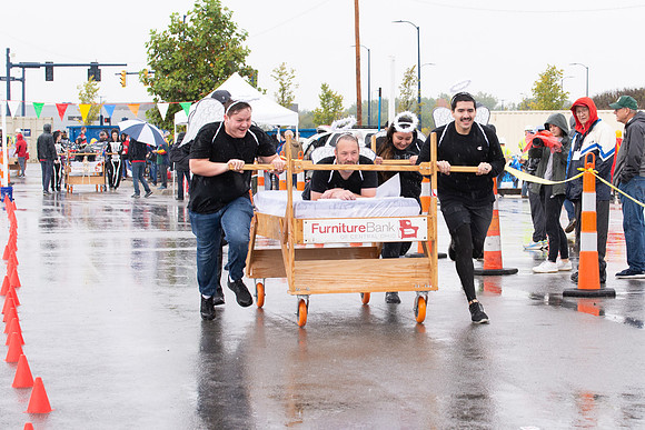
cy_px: 238
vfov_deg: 12.9
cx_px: 406
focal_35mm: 106
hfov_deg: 19.2
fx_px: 1900
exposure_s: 1/400
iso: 800
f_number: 7.1
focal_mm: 70
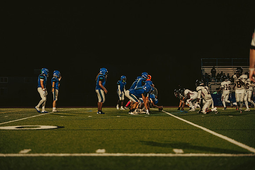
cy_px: 85
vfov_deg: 13.0
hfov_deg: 19.5
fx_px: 744
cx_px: 128
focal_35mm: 105
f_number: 2.8
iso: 2500
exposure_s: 1/1000
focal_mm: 105
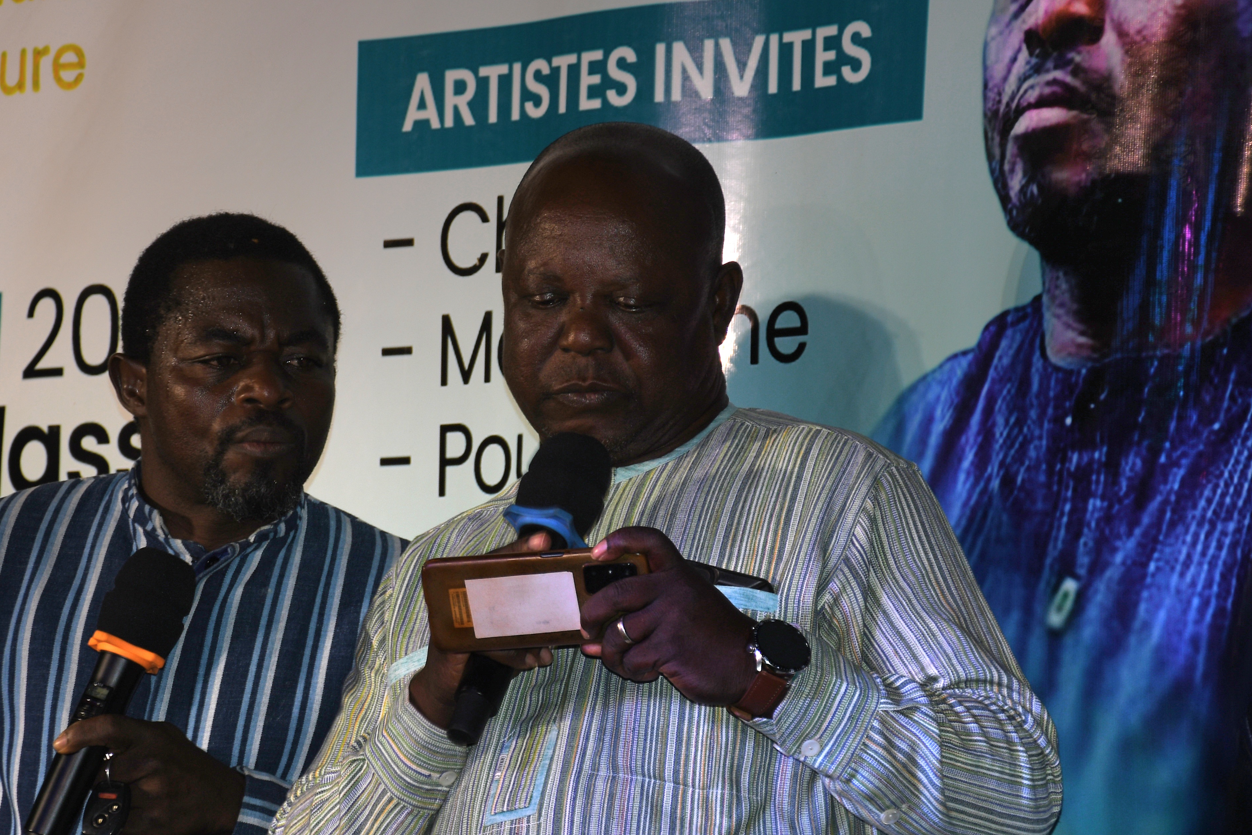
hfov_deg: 9.3
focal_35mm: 222
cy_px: 503
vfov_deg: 6.2
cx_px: 440
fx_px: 7720
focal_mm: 100
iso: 100
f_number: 5.6
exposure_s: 1/60.2
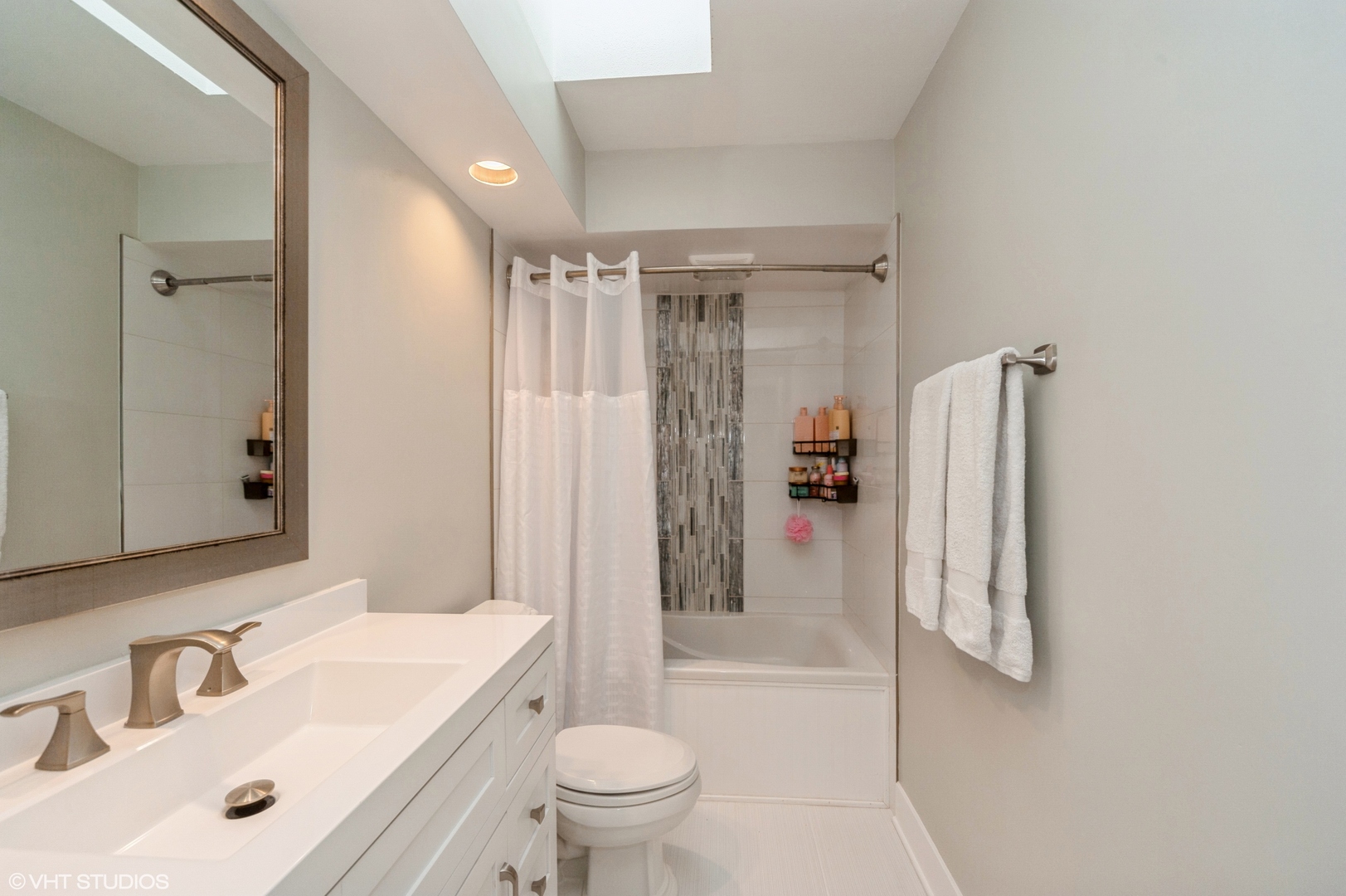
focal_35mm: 15
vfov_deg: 77.3
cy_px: 448
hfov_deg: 100.4
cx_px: 673
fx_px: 560
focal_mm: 15
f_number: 8
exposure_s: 1/50
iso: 200
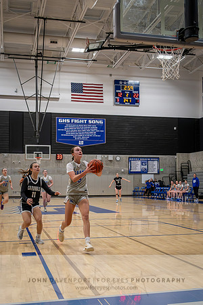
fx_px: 373
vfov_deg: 44.3
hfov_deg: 30.4
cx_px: 94
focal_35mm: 44
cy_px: 170
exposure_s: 1/1000
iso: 3600
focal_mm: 24
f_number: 2.8
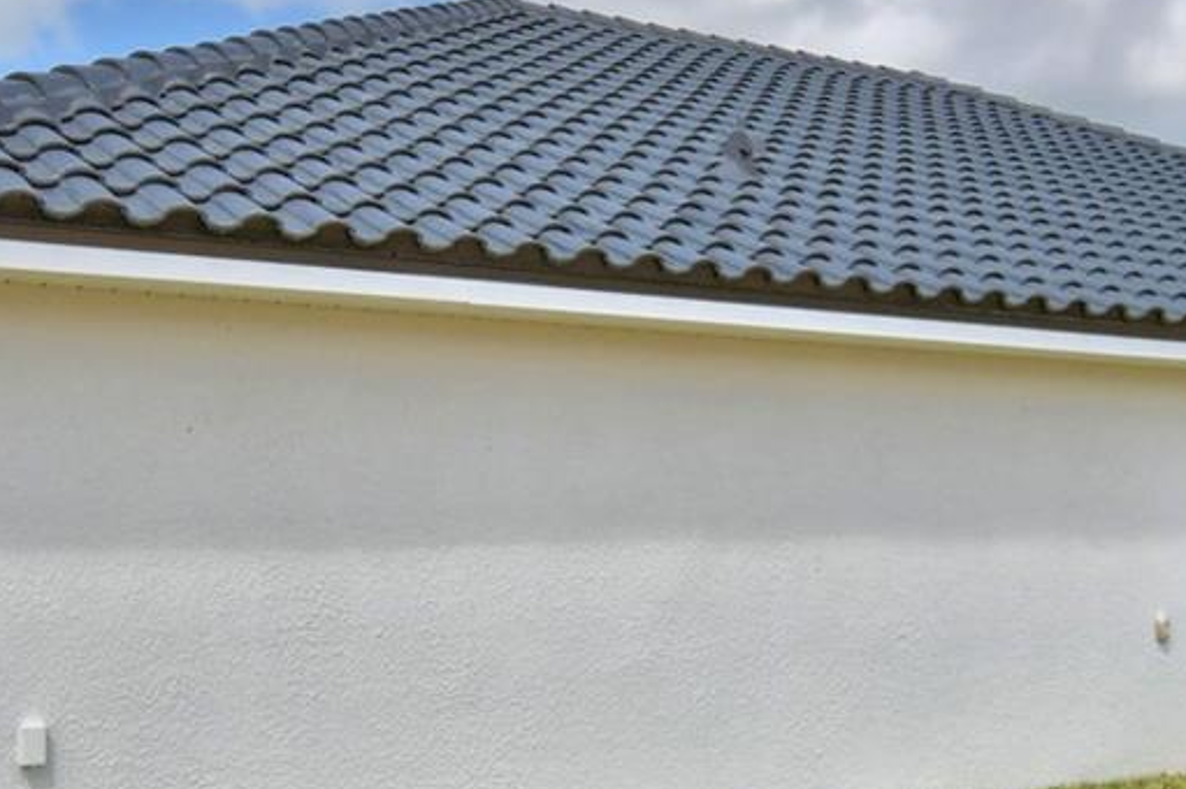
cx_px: 548
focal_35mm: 47
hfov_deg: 41.9
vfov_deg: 28.6
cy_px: 427
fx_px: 1547
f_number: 4.5
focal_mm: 10
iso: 100
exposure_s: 1/1600
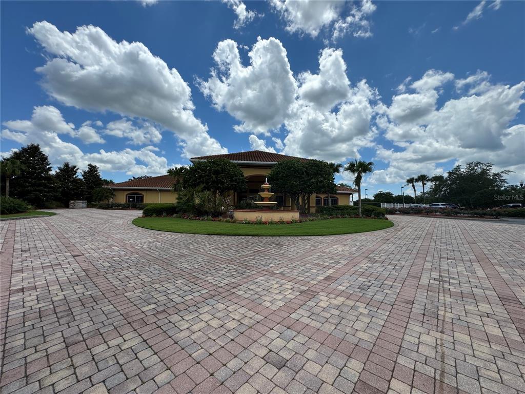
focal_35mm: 14
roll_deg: -0.9
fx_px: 212
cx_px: 262
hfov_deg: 102.1
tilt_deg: +2.3
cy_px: 197
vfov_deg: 85.7
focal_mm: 2.22
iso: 50
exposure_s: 1/2584
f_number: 2.2
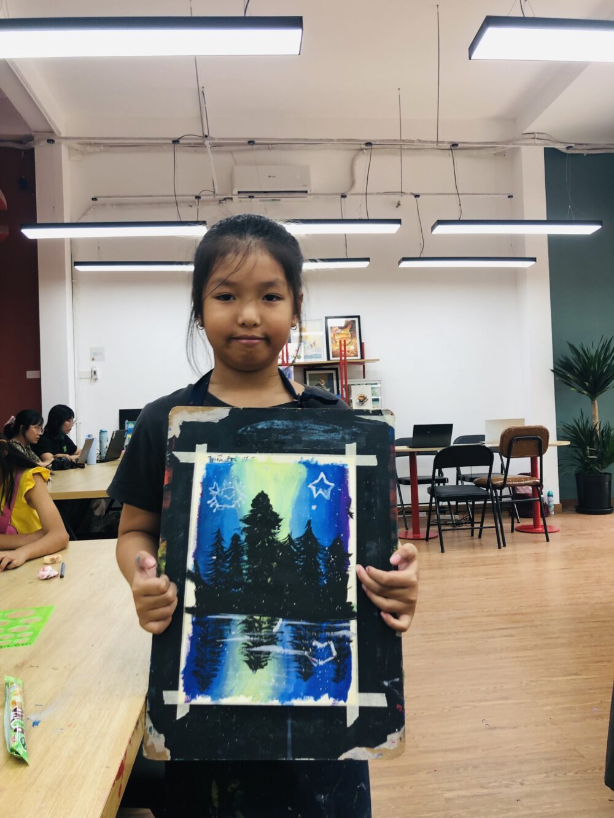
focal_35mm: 28
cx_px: 307
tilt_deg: +3.0
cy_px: 409
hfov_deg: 49.8
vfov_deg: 63.4
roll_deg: +2.0
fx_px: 662
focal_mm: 4
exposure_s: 1/100
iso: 32
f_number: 1.8
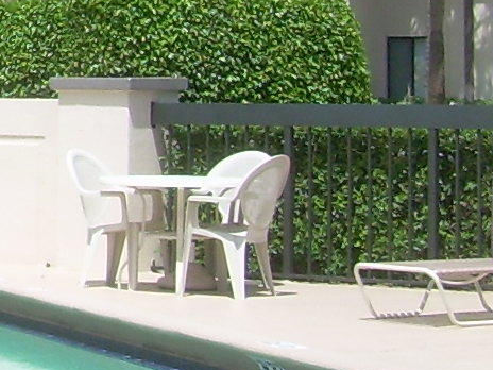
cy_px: -266
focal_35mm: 186
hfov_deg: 9.5
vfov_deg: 7.8
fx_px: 2649
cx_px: -663
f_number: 4.6
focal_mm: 6.3
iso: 50
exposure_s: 1/354
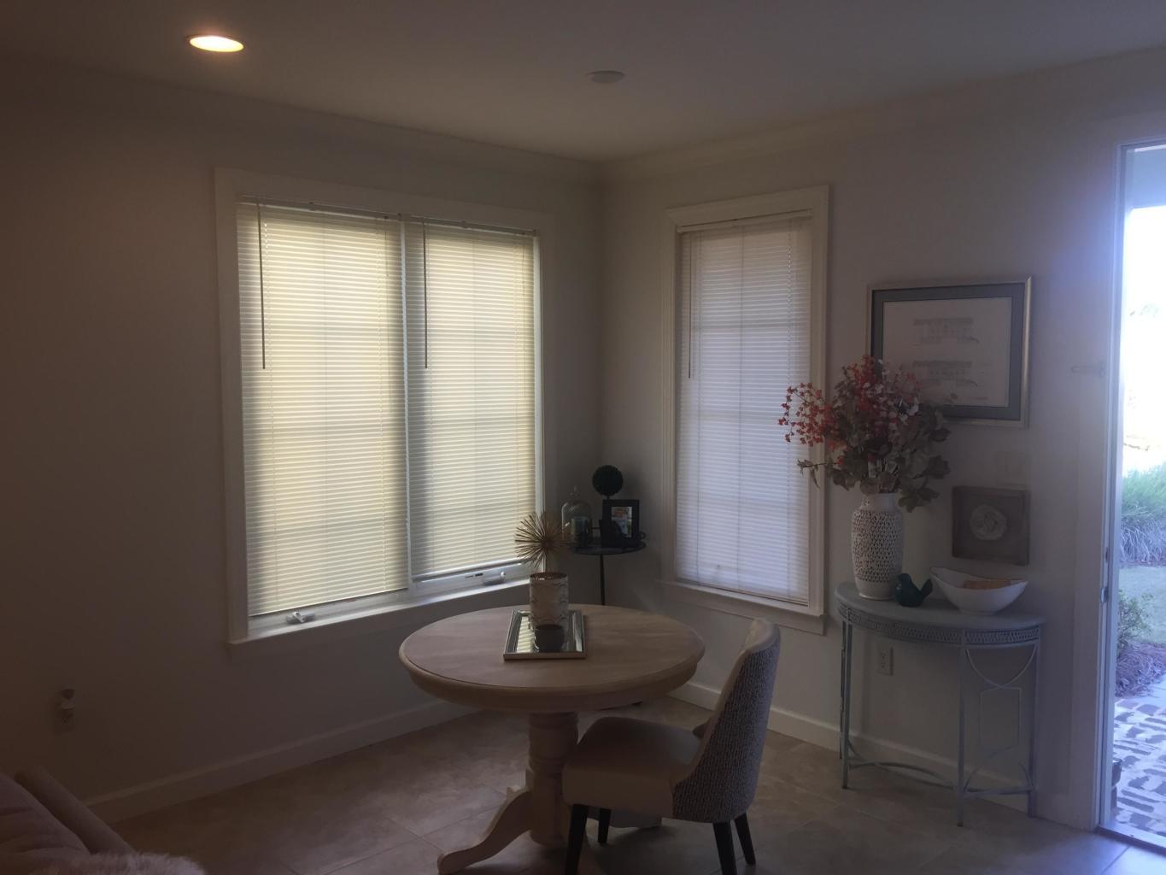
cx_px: 583
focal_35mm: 29
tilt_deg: -4.4
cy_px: 438
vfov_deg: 48.2
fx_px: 977
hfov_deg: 61.7
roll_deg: +0.0
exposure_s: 1/40
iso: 32
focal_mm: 4.15
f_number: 2.2
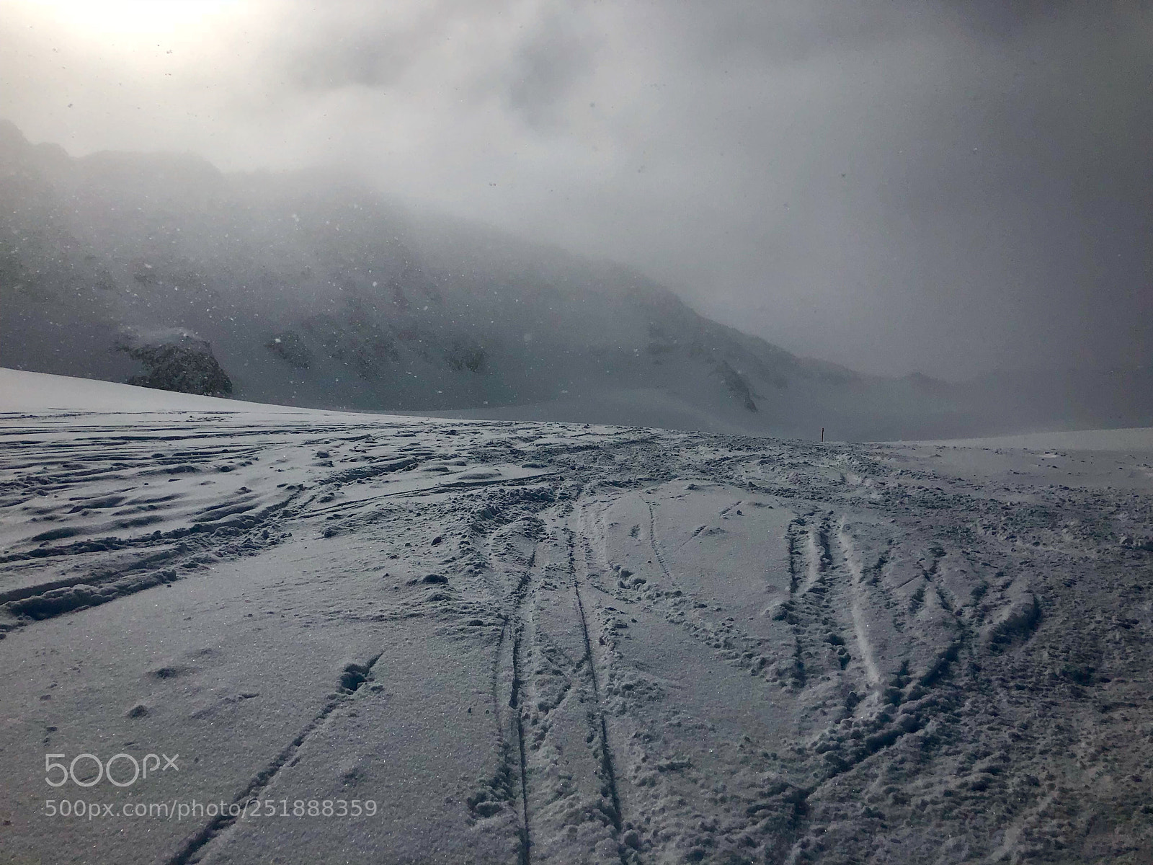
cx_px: 576
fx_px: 933
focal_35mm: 28
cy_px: 432
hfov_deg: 63.4
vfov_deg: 49.7
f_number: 1.8
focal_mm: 3.99
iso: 25
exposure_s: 1/16393
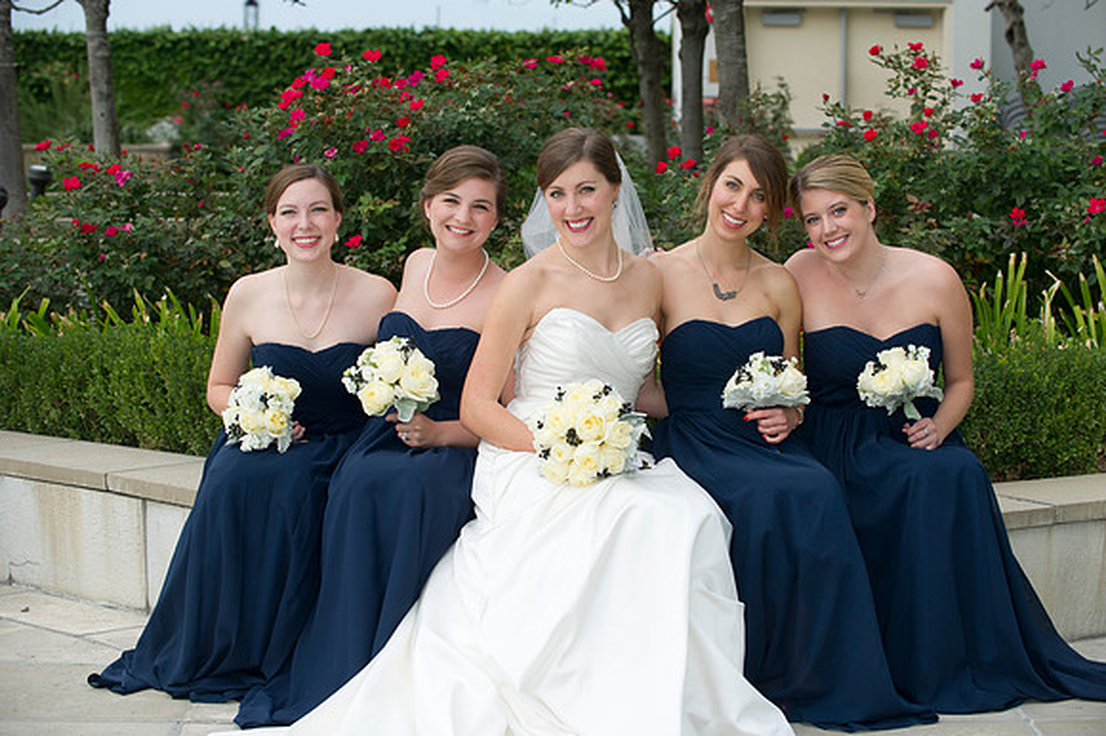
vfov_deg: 14.4
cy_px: 368
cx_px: 553
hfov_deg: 21.5
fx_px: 2917
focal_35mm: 95
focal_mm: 95
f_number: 4.5
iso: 200
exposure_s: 1/200
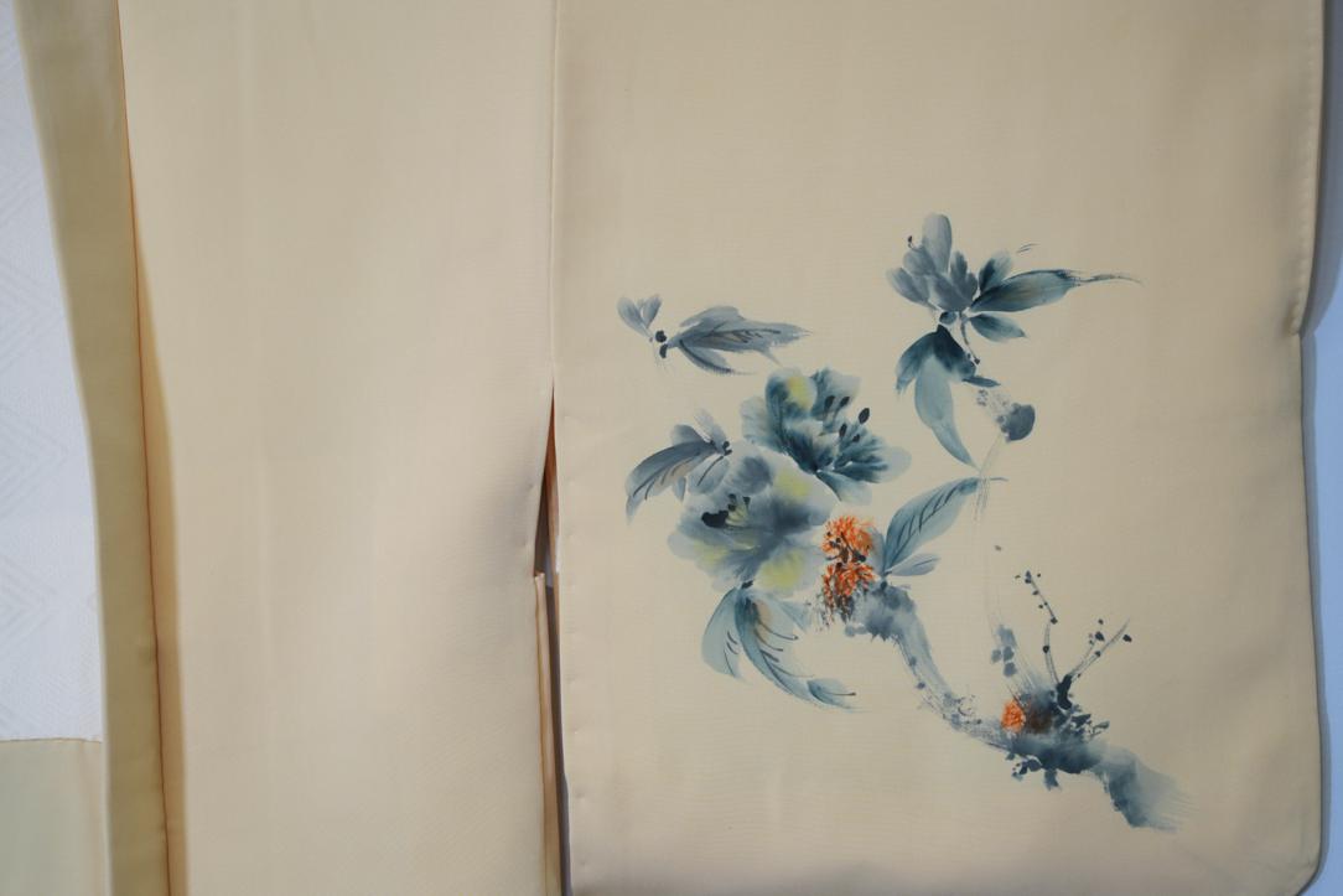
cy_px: 448
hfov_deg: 19.5
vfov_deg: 13.0
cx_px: 672
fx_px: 3917
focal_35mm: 105
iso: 640
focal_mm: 105
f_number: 4
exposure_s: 1/125
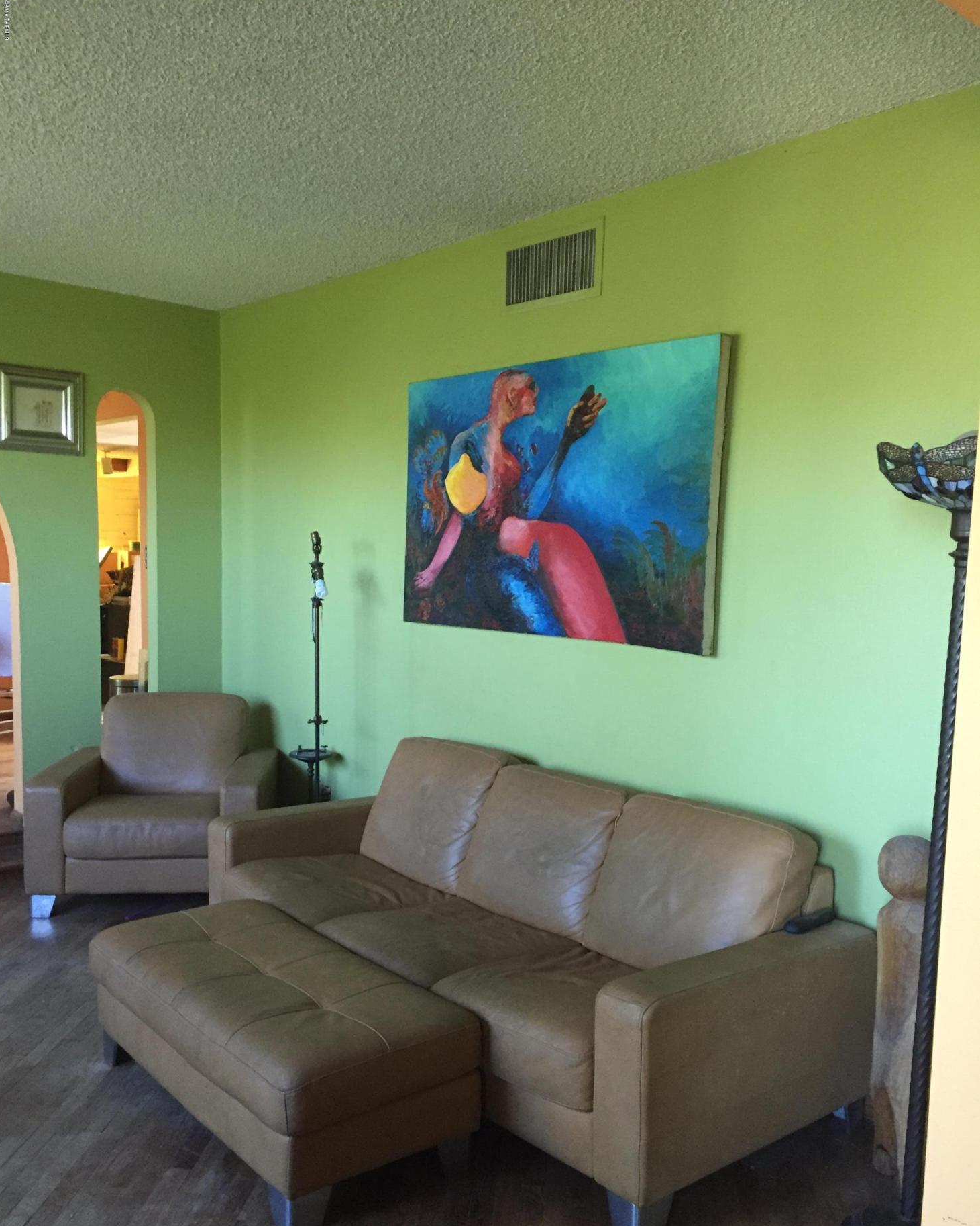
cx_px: 478
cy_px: 669
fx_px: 1124
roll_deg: -1.7
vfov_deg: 57.1
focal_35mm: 31
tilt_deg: -8.4
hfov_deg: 47.1
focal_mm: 4.15
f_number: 2.2
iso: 160
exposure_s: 1/30
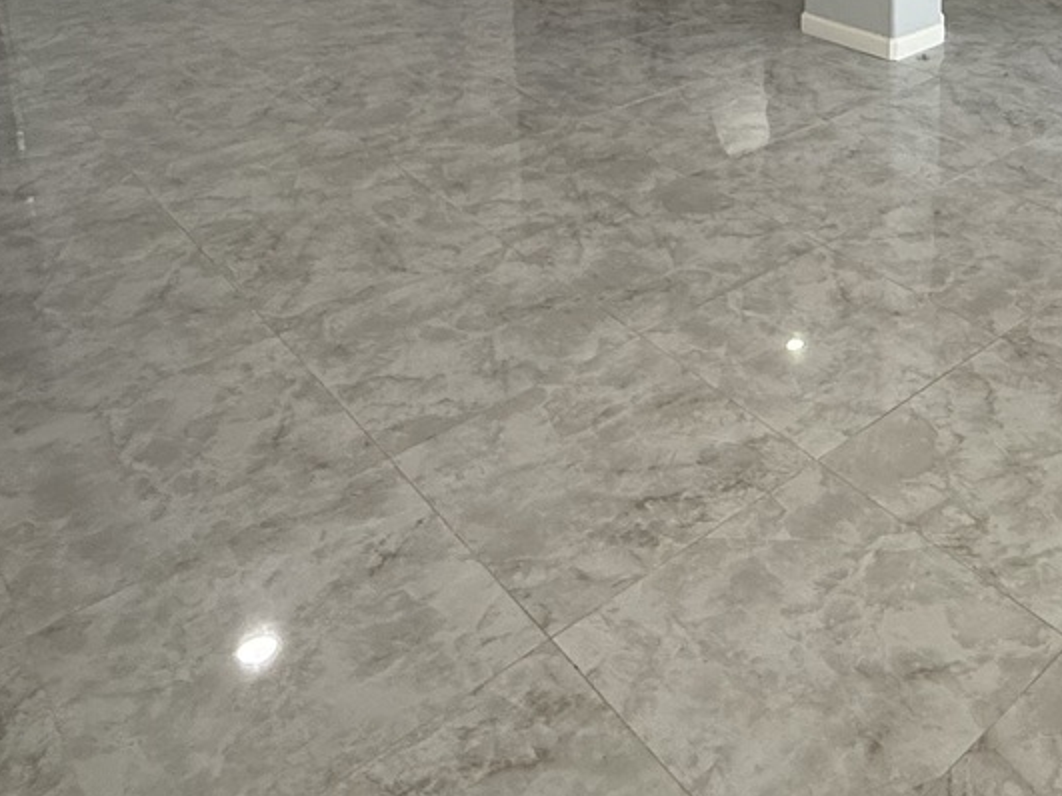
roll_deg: -0.5
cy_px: -100
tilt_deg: -11.9
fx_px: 1166
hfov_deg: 46.4
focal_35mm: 38
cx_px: 852
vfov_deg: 32.6
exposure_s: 1/120
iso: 320
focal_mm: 2.22
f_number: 2.2
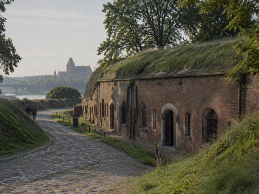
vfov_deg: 27.0
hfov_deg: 35.5
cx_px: 139
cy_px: 96
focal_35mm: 54
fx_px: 404
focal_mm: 49
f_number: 10
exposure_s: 1/250
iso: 400
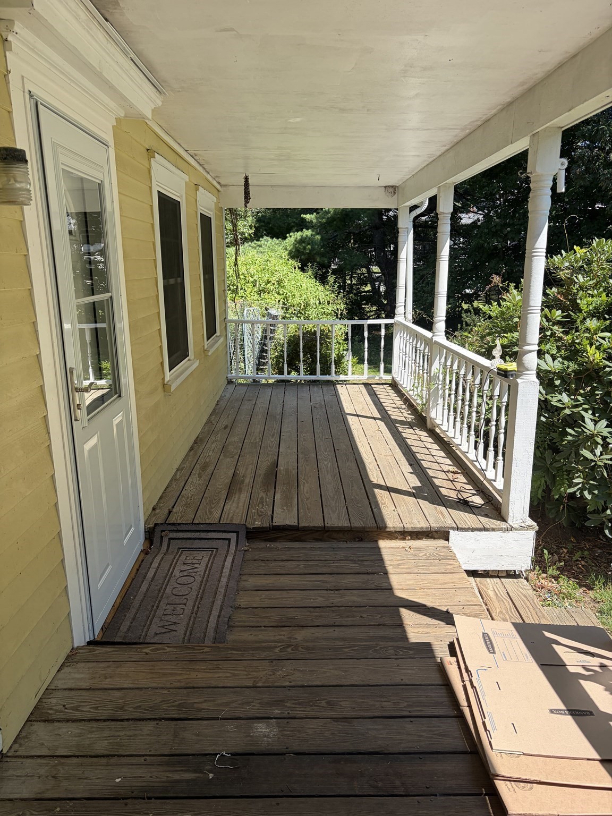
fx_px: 613
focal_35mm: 26
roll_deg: +0.3
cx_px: 306
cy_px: 408
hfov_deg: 53.1
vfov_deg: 67.3
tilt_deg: -12.2
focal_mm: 5.96
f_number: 1.6
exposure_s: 1/1217
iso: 50
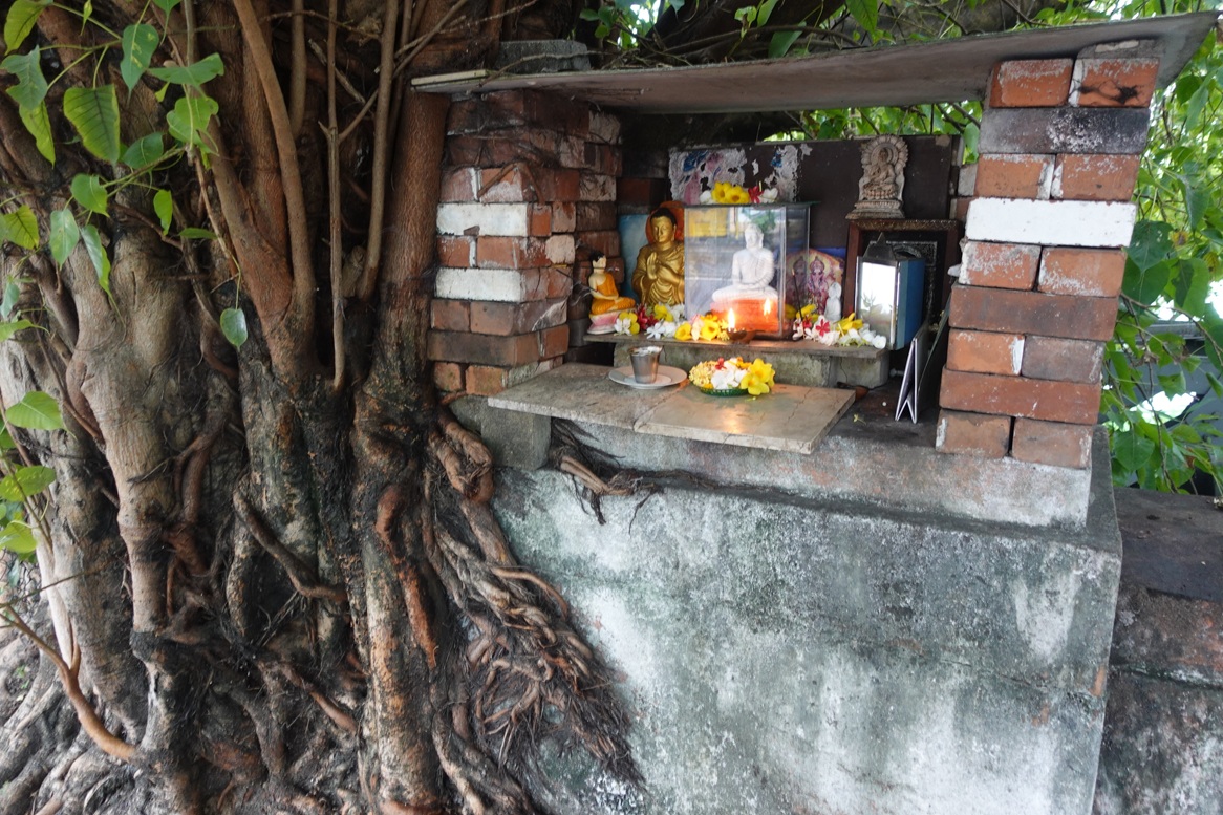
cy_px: 408
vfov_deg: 53.1
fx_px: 815
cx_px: 612
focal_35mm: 24
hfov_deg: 73.8
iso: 400
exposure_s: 1/30
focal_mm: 8.8
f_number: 1.8
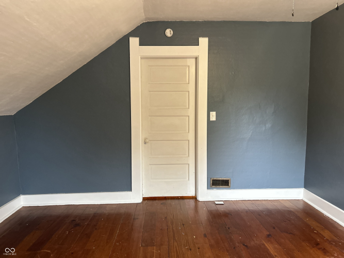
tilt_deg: -4.2
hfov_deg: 67.3
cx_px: 172
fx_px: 258
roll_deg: +0.4
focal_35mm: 26
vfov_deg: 53.0
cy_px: 129
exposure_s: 1/60
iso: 500
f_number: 1.5
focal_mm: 5.7
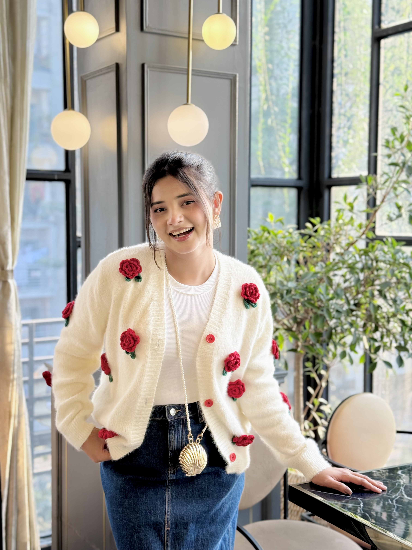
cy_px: 275
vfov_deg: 39.7
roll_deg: -0.5
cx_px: 206
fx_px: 762
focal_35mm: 48
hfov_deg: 30.3
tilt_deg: -3.6
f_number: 1.78
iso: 64
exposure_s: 1/100
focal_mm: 6.76
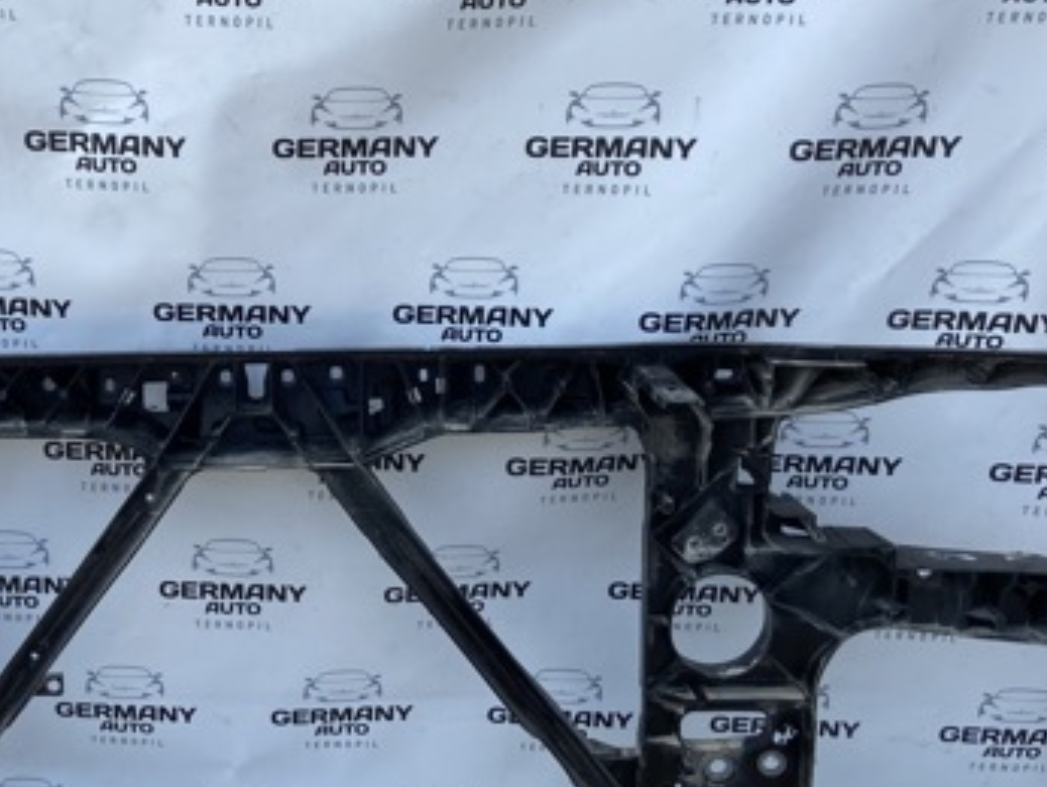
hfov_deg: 38.8
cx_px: 290
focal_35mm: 48
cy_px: 392
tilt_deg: -22.5
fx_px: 1453
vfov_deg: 30.3
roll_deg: +0.4
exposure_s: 1/1701
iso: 32
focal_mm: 4.25
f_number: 1.8
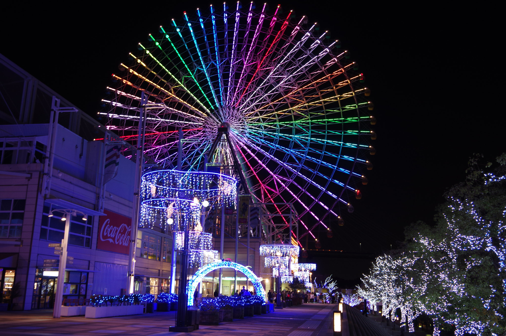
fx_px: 477
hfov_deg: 55.8
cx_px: 253
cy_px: 168
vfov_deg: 38.8
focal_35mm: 34
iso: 400
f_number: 4
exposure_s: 1/11.1
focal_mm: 23
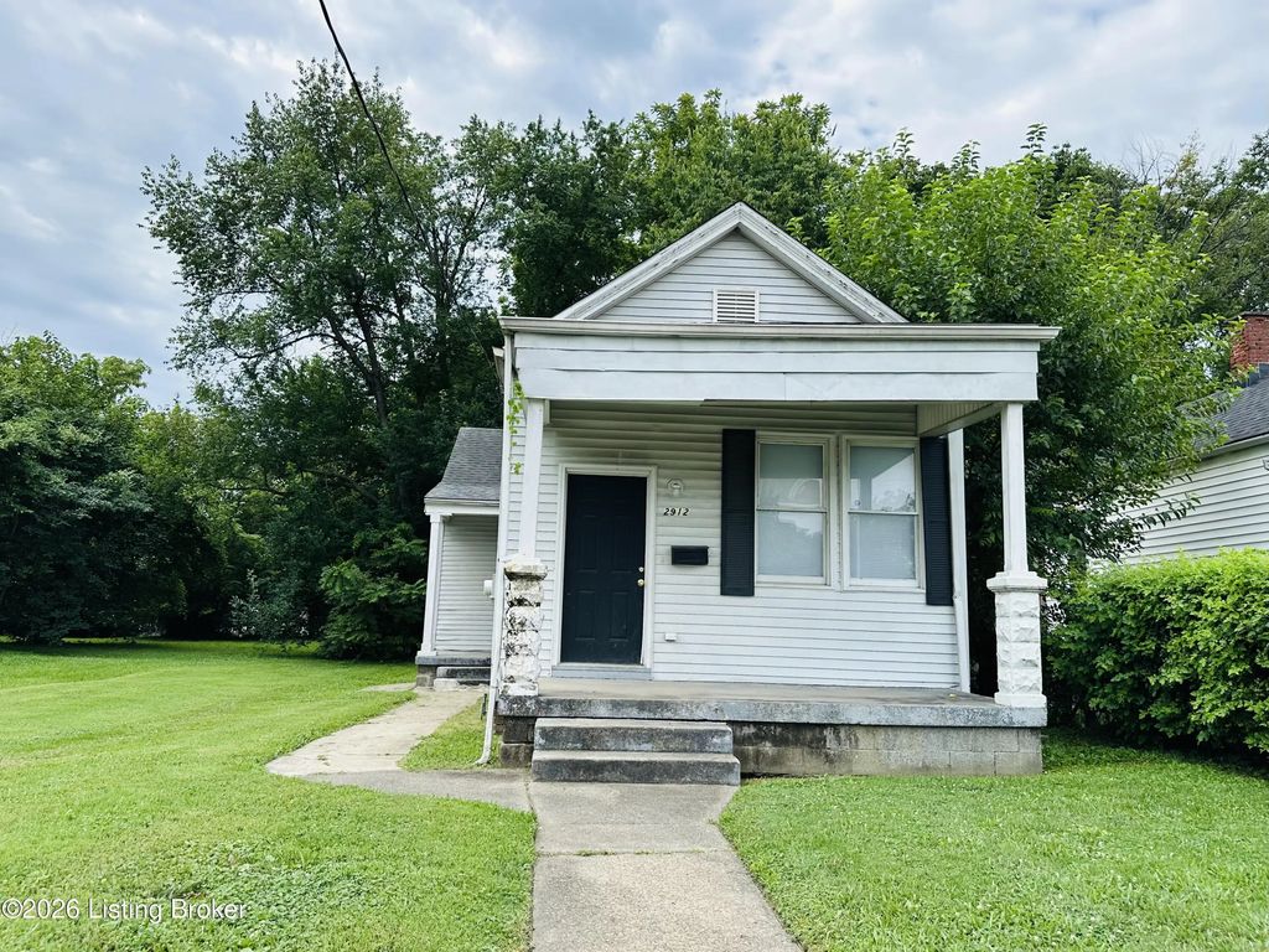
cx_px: 634
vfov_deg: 56.8
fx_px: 880
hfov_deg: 71.6
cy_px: 476
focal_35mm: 24
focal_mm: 6.86
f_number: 1.78
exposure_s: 1/1845
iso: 80
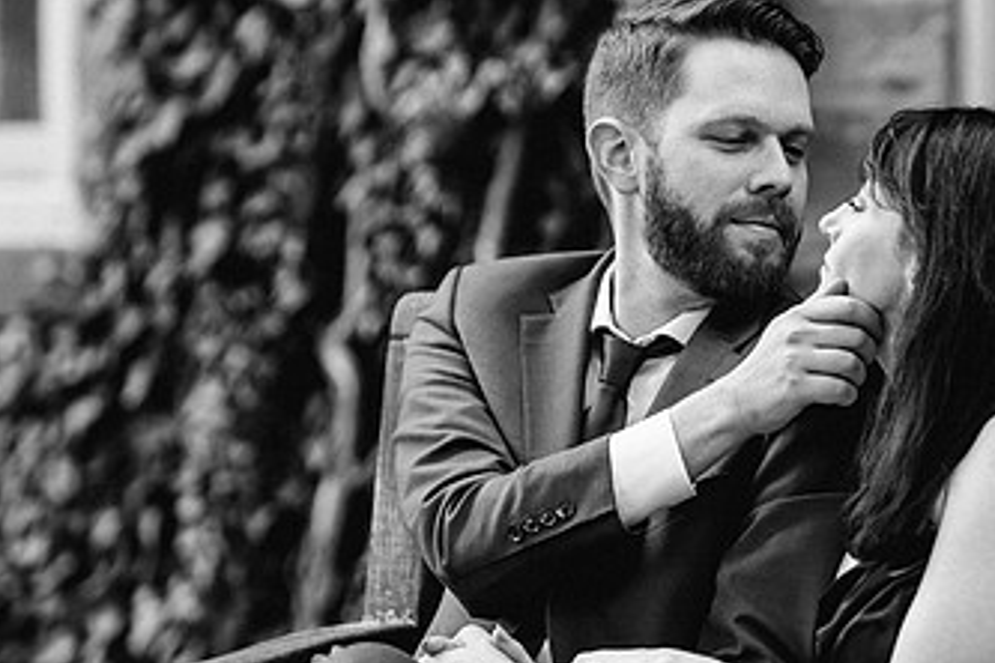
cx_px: 602
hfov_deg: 7.7
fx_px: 7379
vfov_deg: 5.1
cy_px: 356
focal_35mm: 267
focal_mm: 140
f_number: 3.2
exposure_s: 1/400
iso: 800
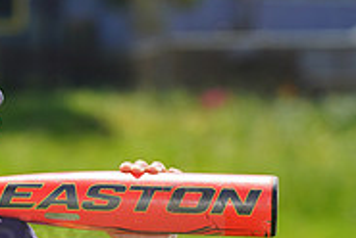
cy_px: 226
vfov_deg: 2.4
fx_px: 5735
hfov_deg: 3.5
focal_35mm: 579
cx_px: -148
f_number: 8
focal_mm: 185
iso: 100
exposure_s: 1/250
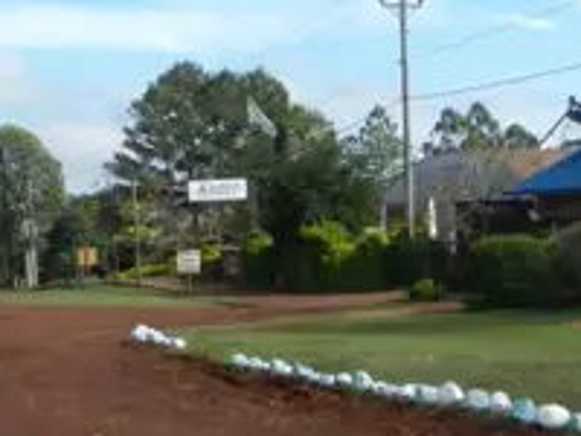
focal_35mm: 80
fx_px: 1343
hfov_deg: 23.3
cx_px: 596
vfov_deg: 18.4
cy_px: 256
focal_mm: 4.5
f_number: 3.5
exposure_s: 1/1000
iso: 160
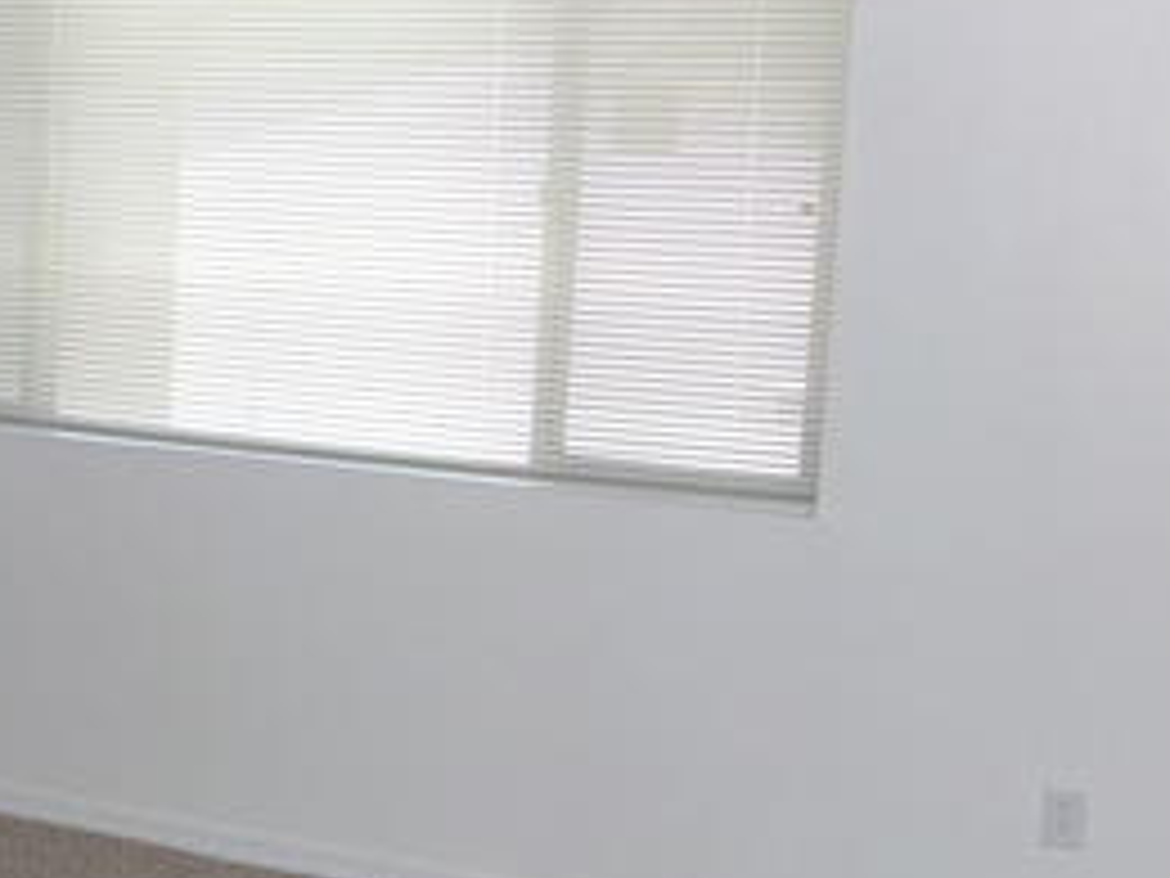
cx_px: 86
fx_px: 2197
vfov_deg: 22.6
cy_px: 441
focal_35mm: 65
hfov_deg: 28.5
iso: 160
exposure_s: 1/150
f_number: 3.4
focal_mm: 5.9
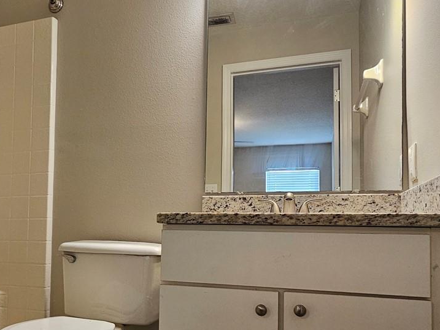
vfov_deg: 47.5
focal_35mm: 29
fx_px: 369
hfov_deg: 60.9
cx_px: 168
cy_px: 220
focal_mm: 2.2
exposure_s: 1/60
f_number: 2.2
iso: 200
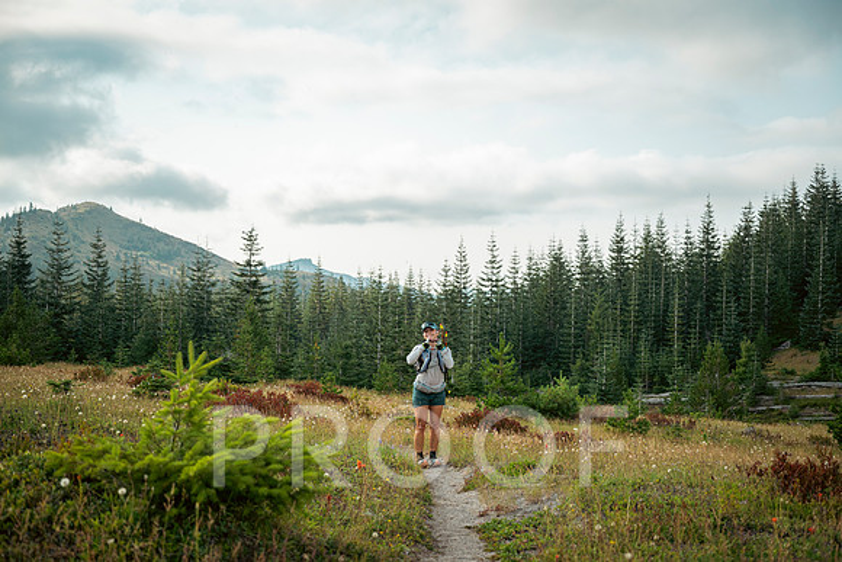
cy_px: 281
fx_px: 1029
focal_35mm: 44
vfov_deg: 30.5
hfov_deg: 44.5
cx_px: 421
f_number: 2.8
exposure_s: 1/1600
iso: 100
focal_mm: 44
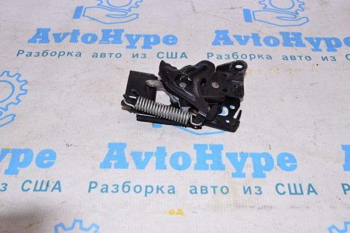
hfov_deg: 51.3
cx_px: 175
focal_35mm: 38
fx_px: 364
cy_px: 116
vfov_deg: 35.4
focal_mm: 25
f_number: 8
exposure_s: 1/200
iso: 1600
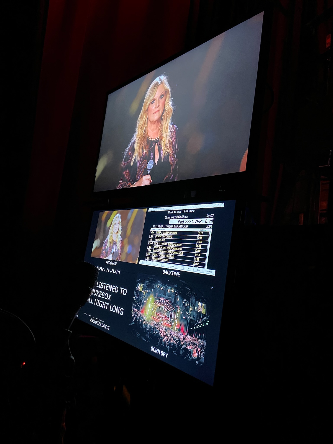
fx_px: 333
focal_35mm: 26
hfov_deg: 53.1
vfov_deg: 67.3
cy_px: 222
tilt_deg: +8.0
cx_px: 166
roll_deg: -7.8
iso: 500
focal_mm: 4.25
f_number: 1.8
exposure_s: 1/30
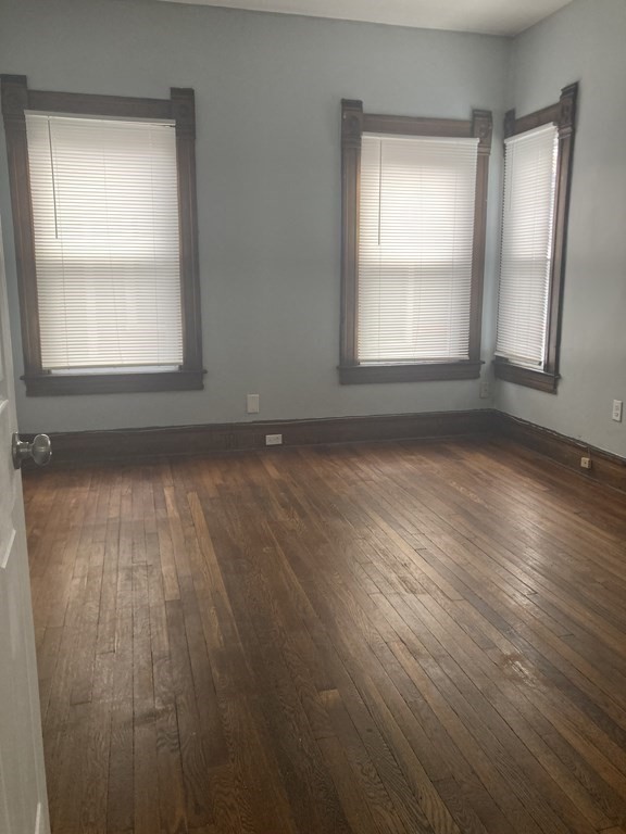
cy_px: 417
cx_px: 313
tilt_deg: -9.9
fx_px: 675
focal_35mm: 28
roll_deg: +0.5
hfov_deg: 49.7
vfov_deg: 63.4
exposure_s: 1/60
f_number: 1.8
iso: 64
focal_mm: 3.99
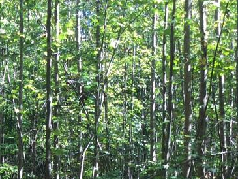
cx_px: -17
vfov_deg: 15.9
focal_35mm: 87
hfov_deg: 21.5
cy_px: 250
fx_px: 598
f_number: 2.4
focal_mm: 3.3
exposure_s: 1/120
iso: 40
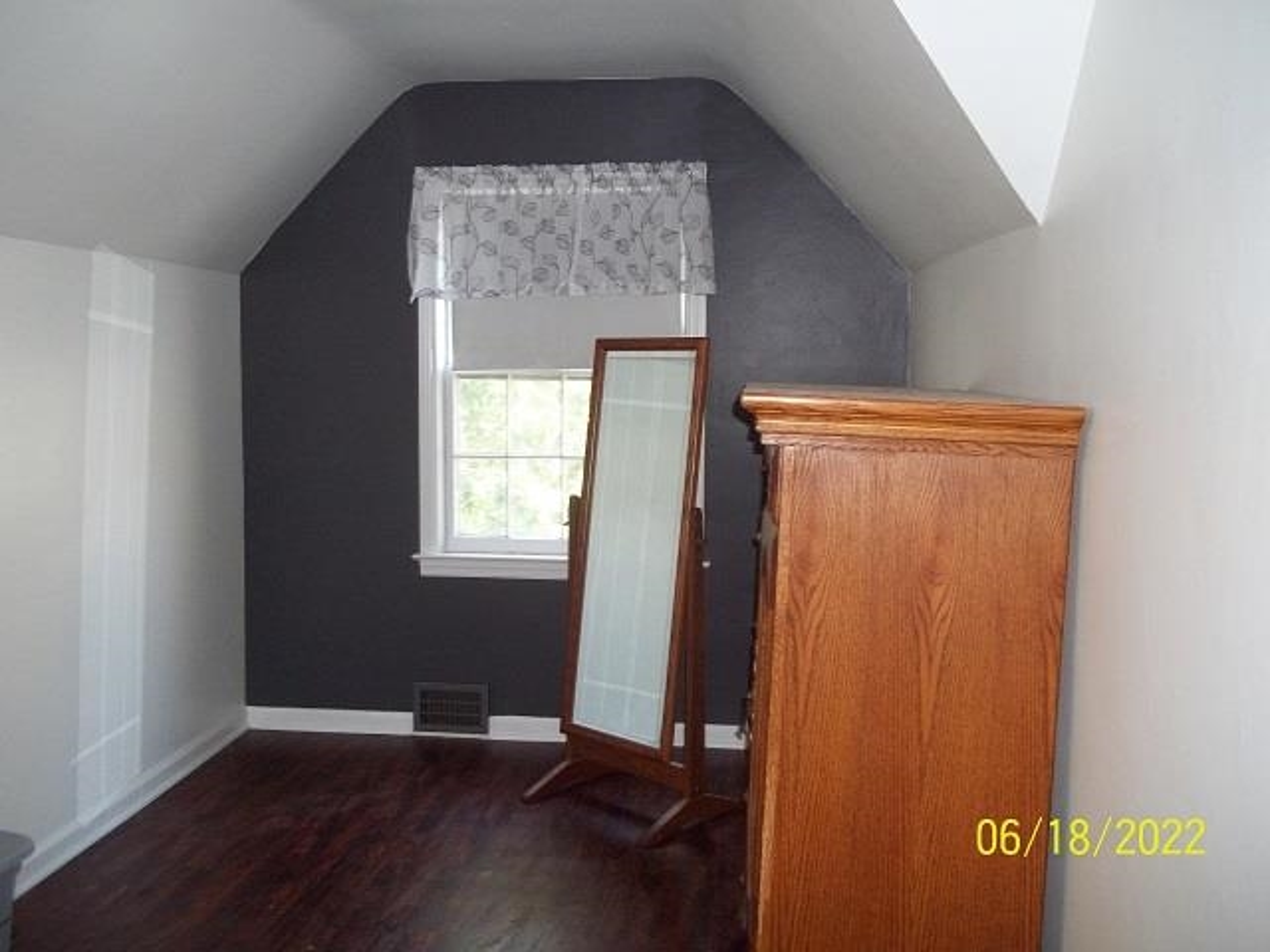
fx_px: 1174
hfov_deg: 56.8
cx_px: 635
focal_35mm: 32
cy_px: 476
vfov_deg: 44.2
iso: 160
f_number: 2.9
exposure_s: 1/30
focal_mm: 5.7
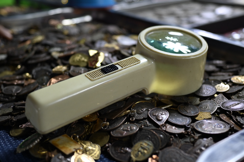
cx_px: 122
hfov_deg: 46.4
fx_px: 285
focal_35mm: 42
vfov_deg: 31.9
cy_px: 81
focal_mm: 28
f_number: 2.8
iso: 400
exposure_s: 1/250
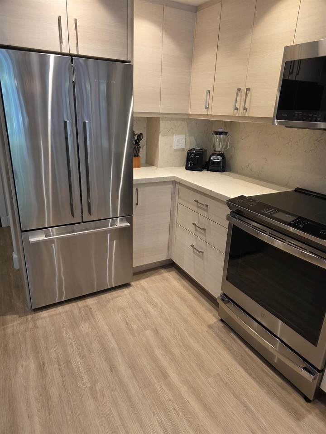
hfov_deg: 58.9
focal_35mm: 23
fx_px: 289
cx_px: 163
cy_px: 217
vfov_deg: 73.9
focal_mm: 6.3
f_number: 1.7
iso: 200
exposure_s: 1/120
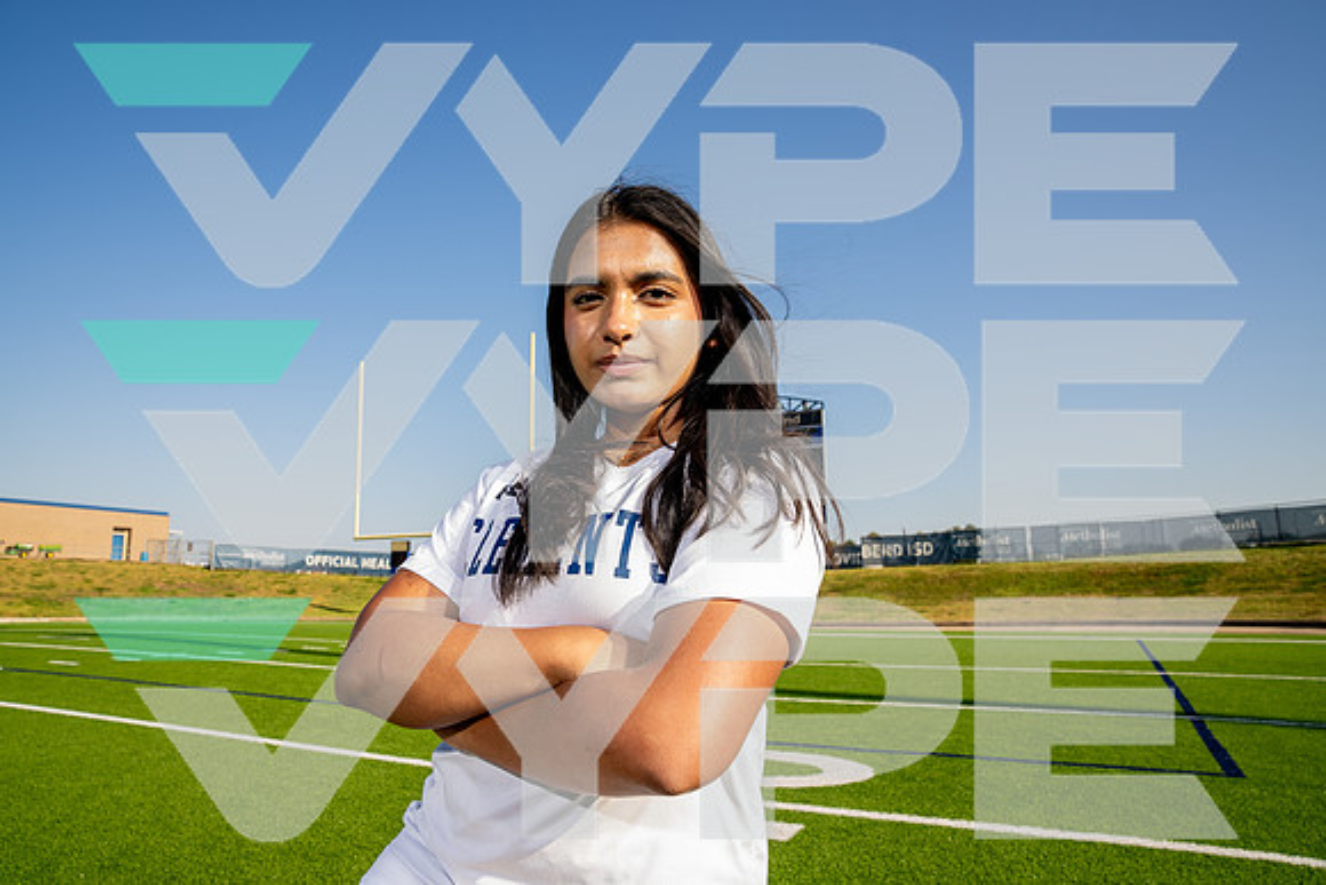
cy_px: 442
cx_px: 663
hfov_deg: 73.7
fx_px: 884
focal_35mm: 24
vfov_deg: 53.2
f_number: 7.1
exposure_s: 1/125
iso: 50
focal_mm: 24
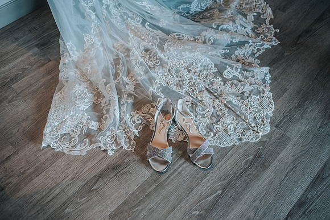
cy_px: 110
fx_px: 321
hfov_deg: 54.4
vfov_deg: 37.9
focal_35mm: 35
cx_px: 165
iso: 2000
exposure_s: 1/640
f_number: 2.5
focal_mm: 35
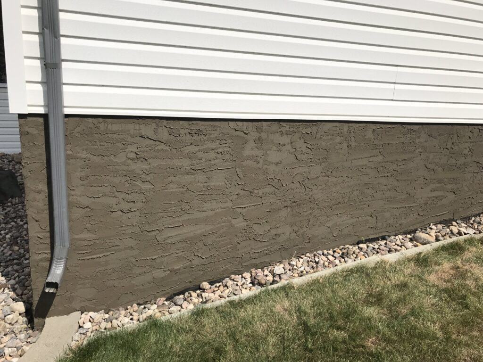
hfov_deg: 63.4
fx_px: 391
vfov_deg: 49.7
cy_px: 181
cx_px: 242
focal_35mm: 28
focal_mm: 3.99
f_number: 1.8
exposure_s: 1/5988
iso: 20
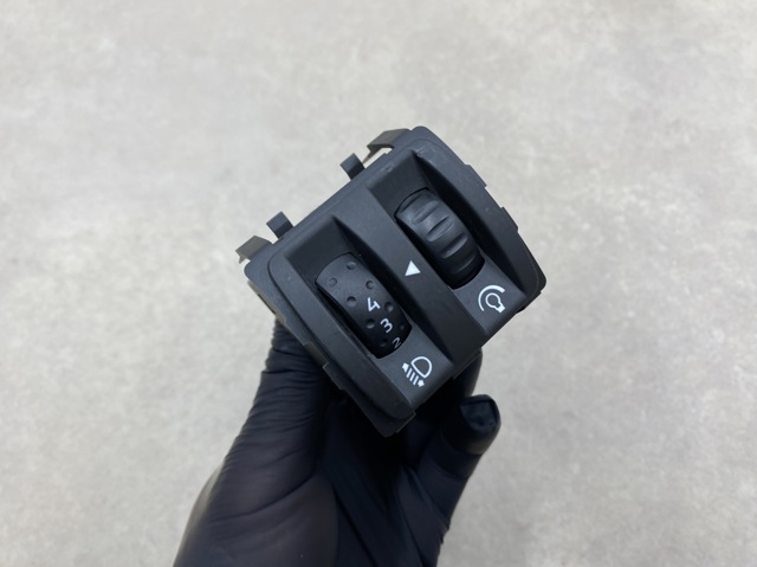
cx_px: 378
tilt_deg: -72.9
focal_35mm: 25
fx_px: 546
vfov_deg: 54.8
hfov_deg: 69.4
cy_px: 284
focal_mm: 4.25
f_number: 1.8
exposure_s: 1/133
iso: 32
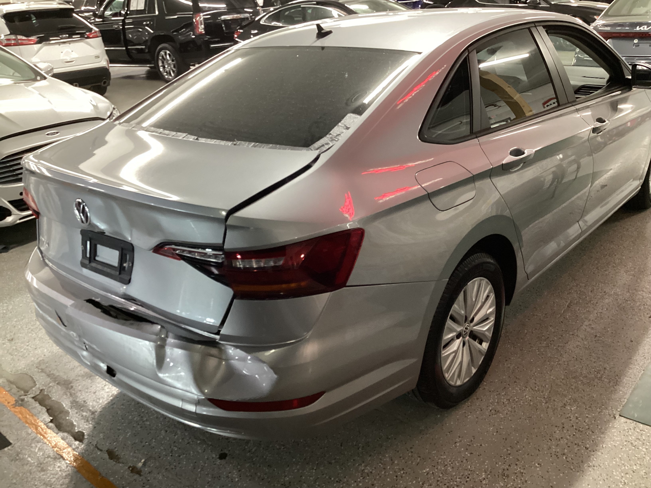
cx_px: 326
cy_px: 244
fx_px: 583
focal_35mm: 31
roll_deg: +3.6
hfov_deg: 58.4
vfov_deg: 45.4
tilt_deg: -25.5
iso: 320
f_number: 2.4
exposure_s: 1/33
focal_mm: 3.3
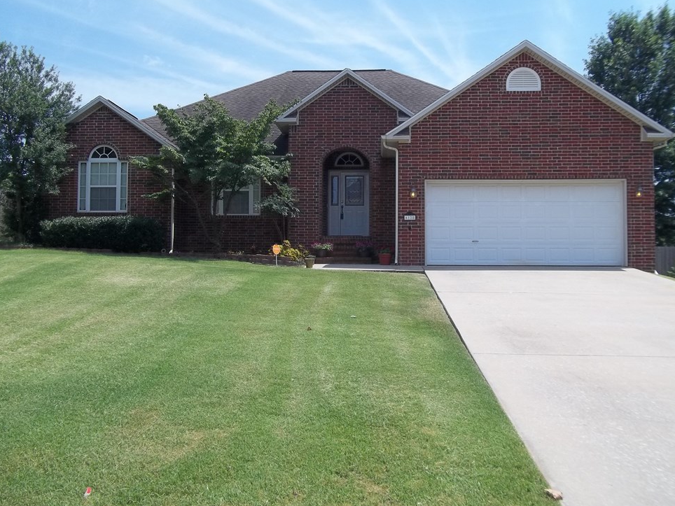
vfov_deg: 41.8
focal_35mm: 34
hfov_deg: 54.0
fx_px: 663
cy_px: 247
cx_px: 333
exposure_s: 1/160
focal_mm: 5.7
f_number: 8.8
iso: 64
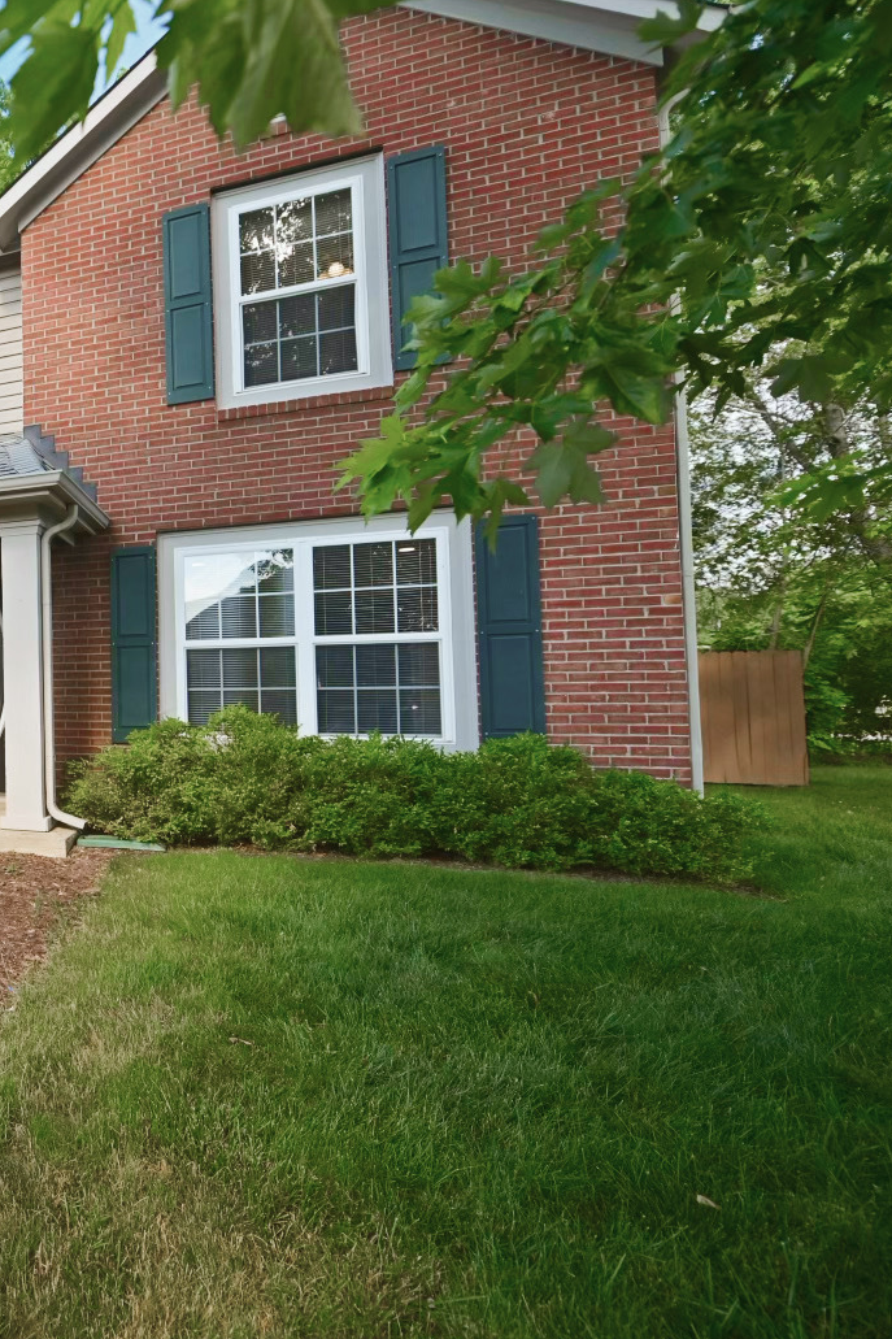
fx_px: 818
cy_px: 677
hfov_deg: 42.4
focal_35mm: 22
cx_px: -127
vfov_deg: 78.6
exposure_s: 1/2000
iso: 320
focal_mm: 14
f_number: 2.8
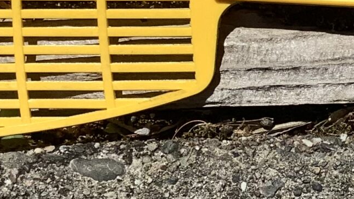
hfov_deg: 15.2
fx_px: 1258
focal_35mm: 134
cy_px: 42
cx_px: 478
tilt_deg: -84.4
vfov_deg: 9.0
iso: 25
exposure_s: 1/1942
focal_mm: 3.3
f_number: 2.4
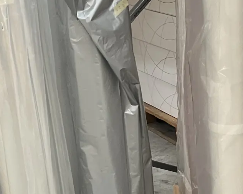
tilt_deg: -19.6
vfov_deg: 19.9
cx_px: 162
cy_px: 110
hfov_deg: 24.6
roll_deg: +2.4
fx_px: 554
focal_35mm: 77
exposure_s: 1/60
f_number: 1.6
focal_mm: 5.1
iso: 200
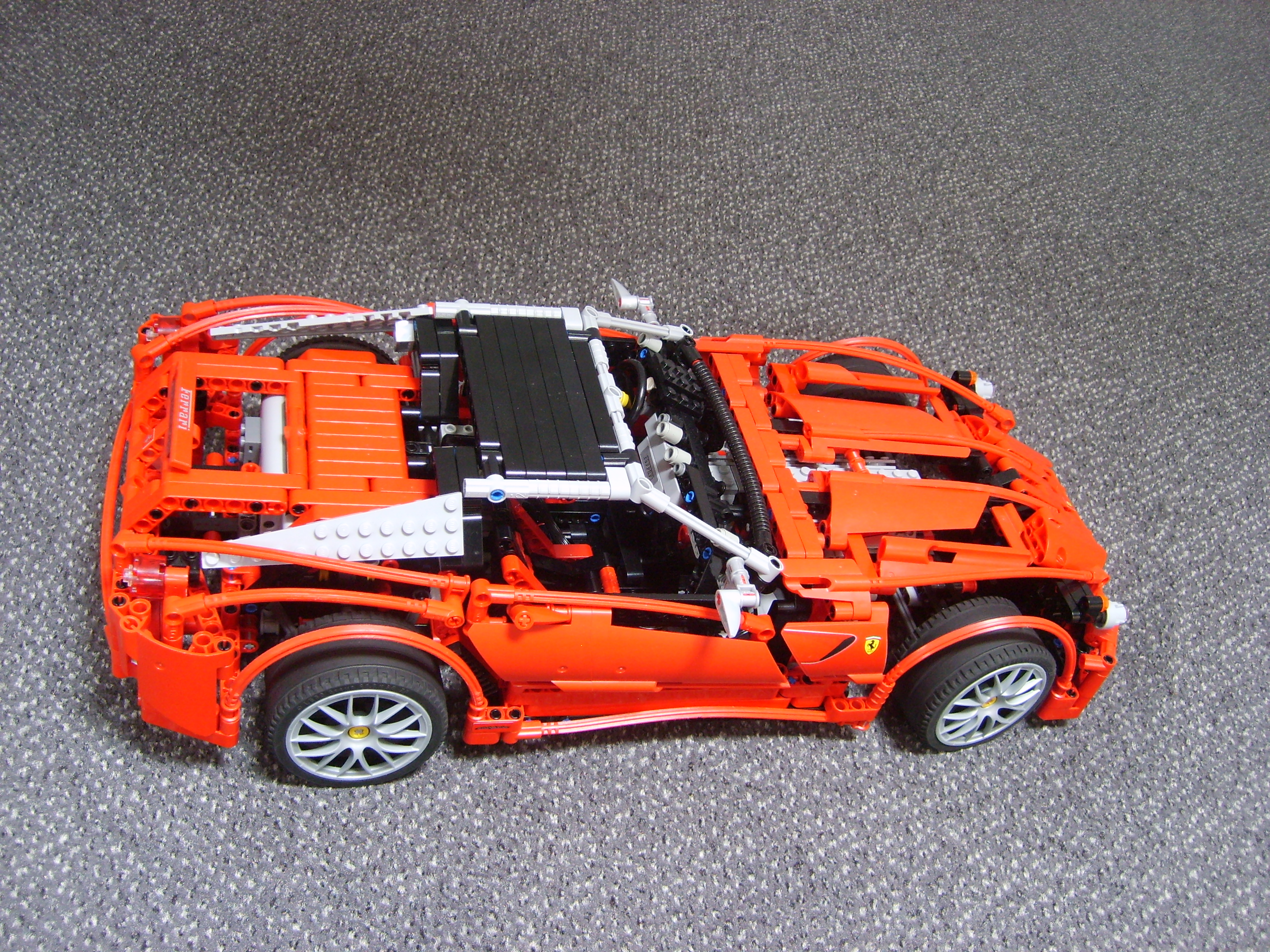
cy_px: 476
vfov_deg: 40.7
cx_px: 635
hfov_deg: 52.6
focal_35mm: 35
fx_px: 1284
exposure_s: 1/4
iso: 139
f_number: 2.8
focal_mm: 5.8
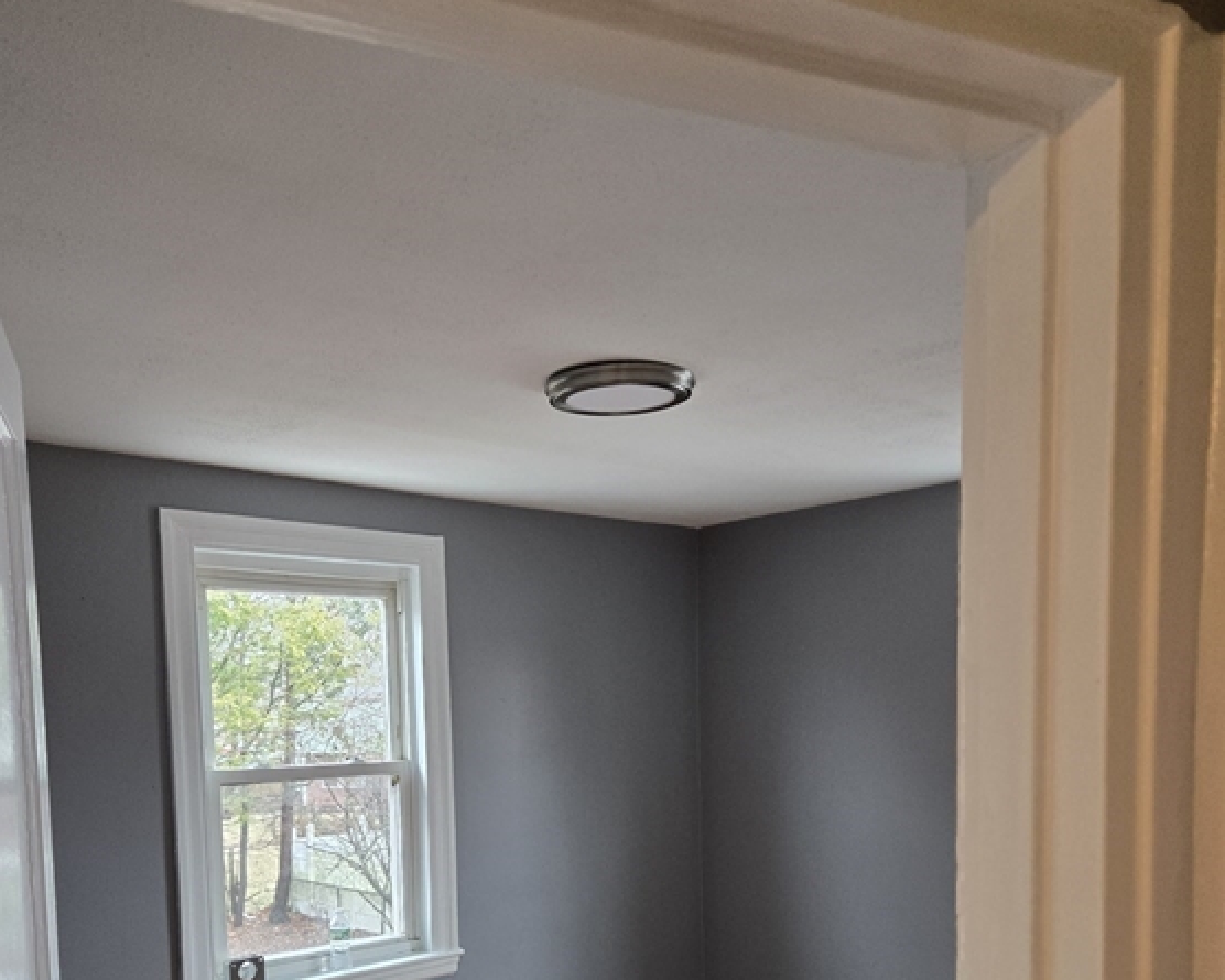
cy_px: 775
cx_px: 595
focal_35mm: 31
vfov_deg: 44.9
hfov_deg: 57.2
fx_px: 1124
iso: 250
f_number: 1.8
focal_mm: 5.4
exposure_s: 1/120
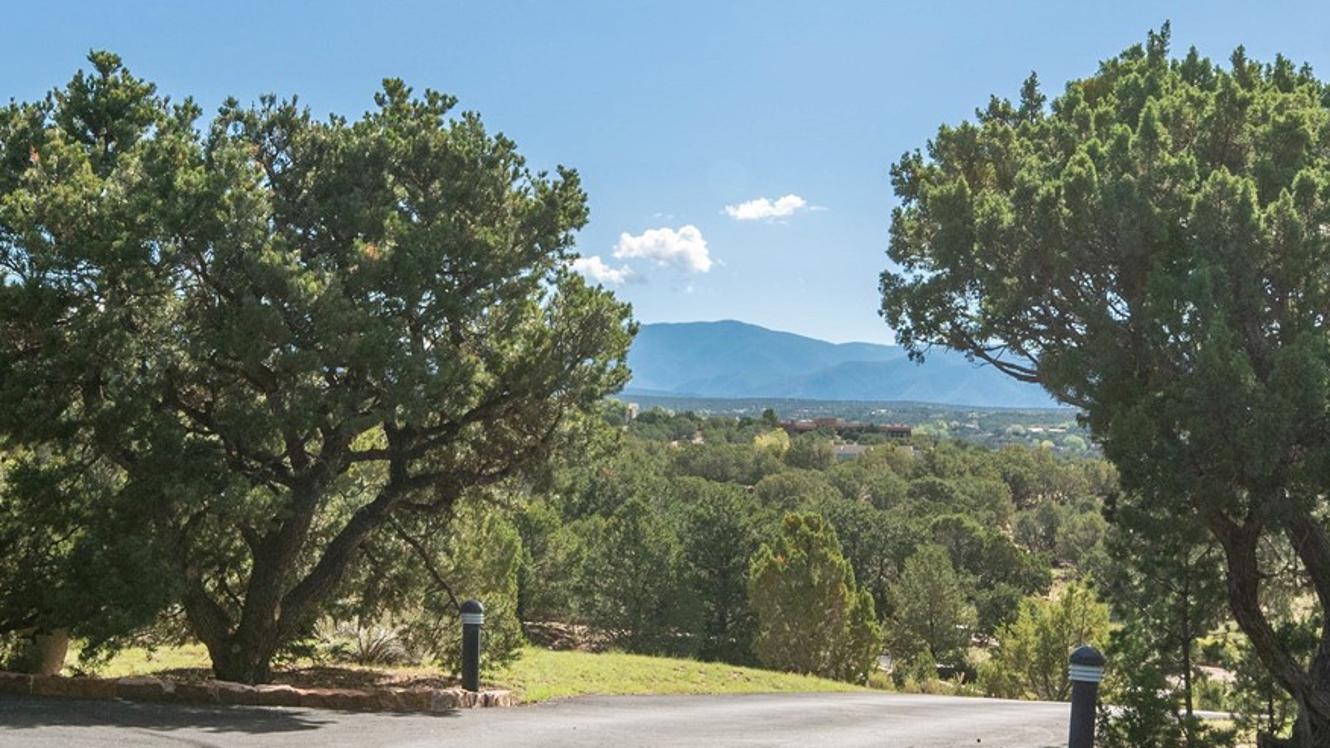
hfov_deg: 32.3
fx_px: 2293
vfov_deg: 18.5
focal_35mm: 65
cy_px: 421
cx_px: 600
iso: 400
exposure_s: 1/800
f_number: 11
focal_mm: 25
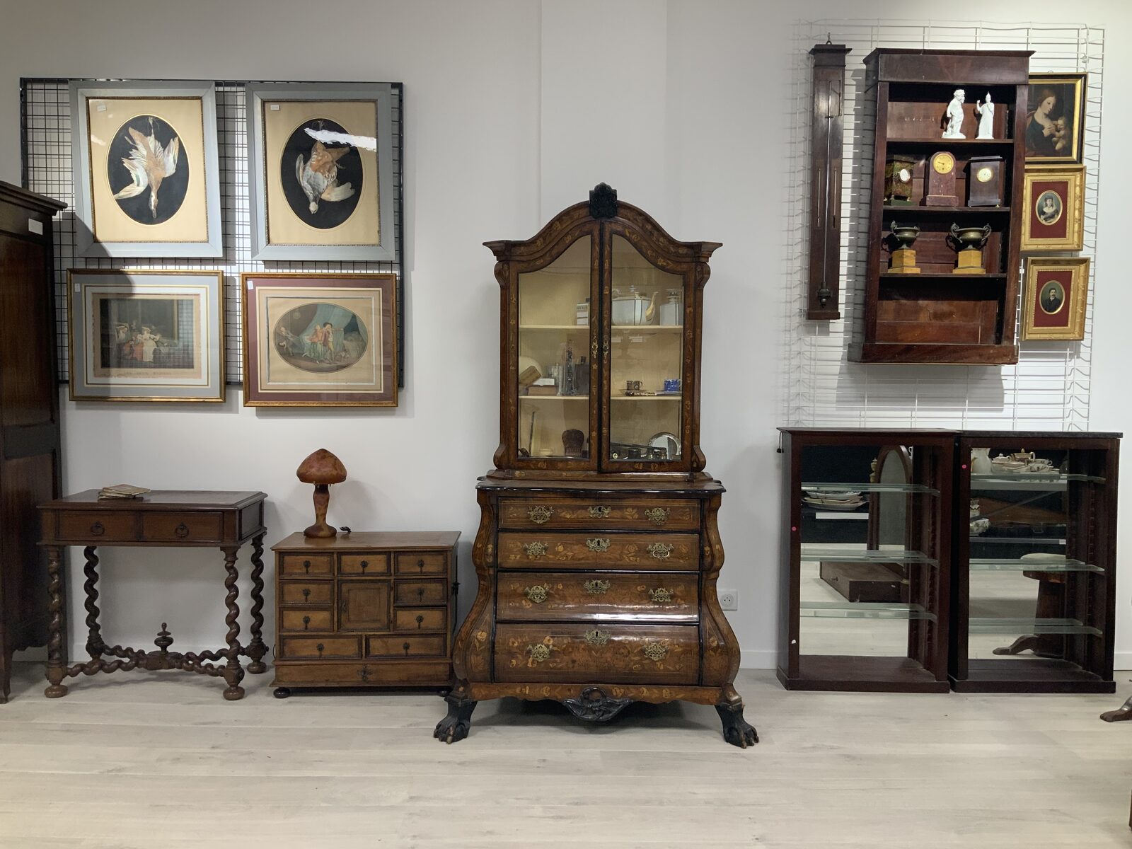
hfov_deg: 61.7
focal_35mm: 29
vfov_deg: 48.2
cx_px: 566
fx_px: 948
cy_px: 424
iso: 80
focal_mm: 3
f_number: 1.8
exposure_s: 1/60
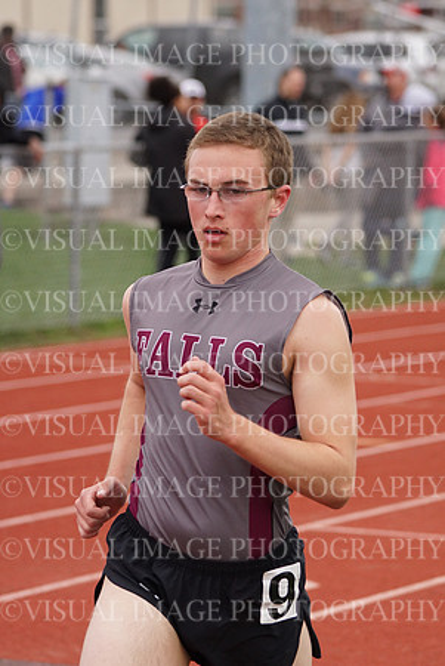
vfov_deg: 10.1
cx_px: 222
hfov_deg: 6.8
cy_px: 333
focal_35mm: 202
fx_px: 3746
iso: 1250
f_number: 5
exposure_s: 1/800
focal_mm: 135
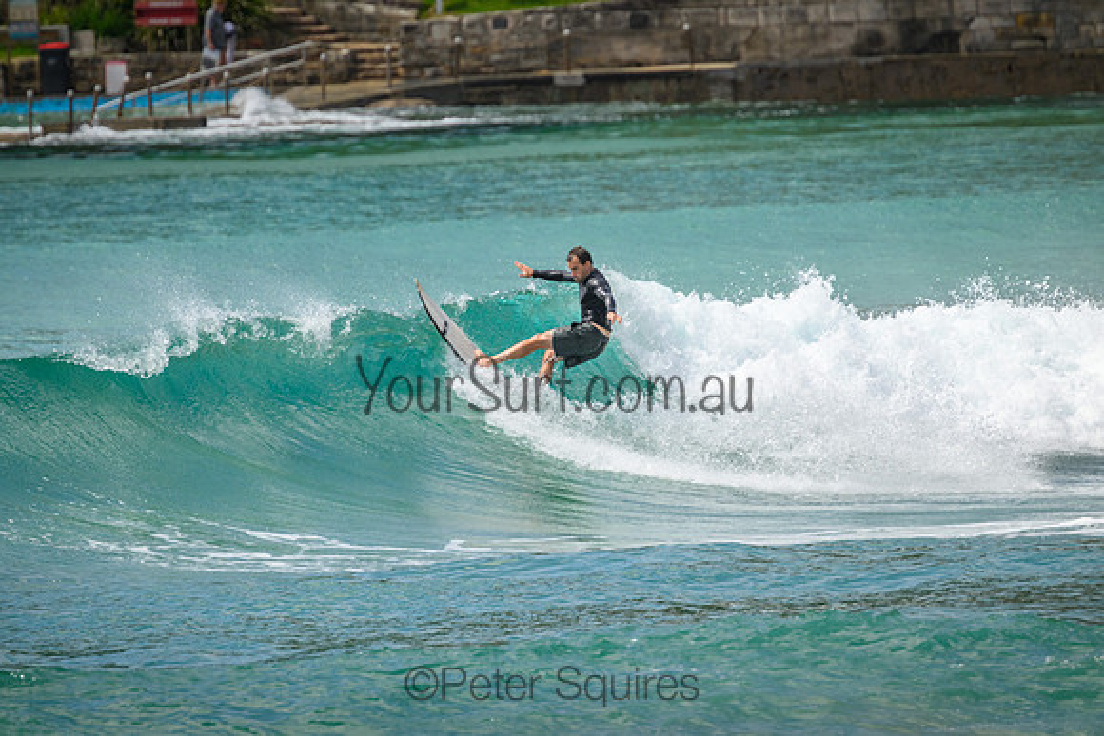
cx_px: 552
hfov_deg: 2.6
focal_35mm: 800
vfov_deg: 1.7
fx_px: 24538
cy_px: 368
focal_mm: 800
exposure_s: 1/2000
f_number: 11
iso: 720
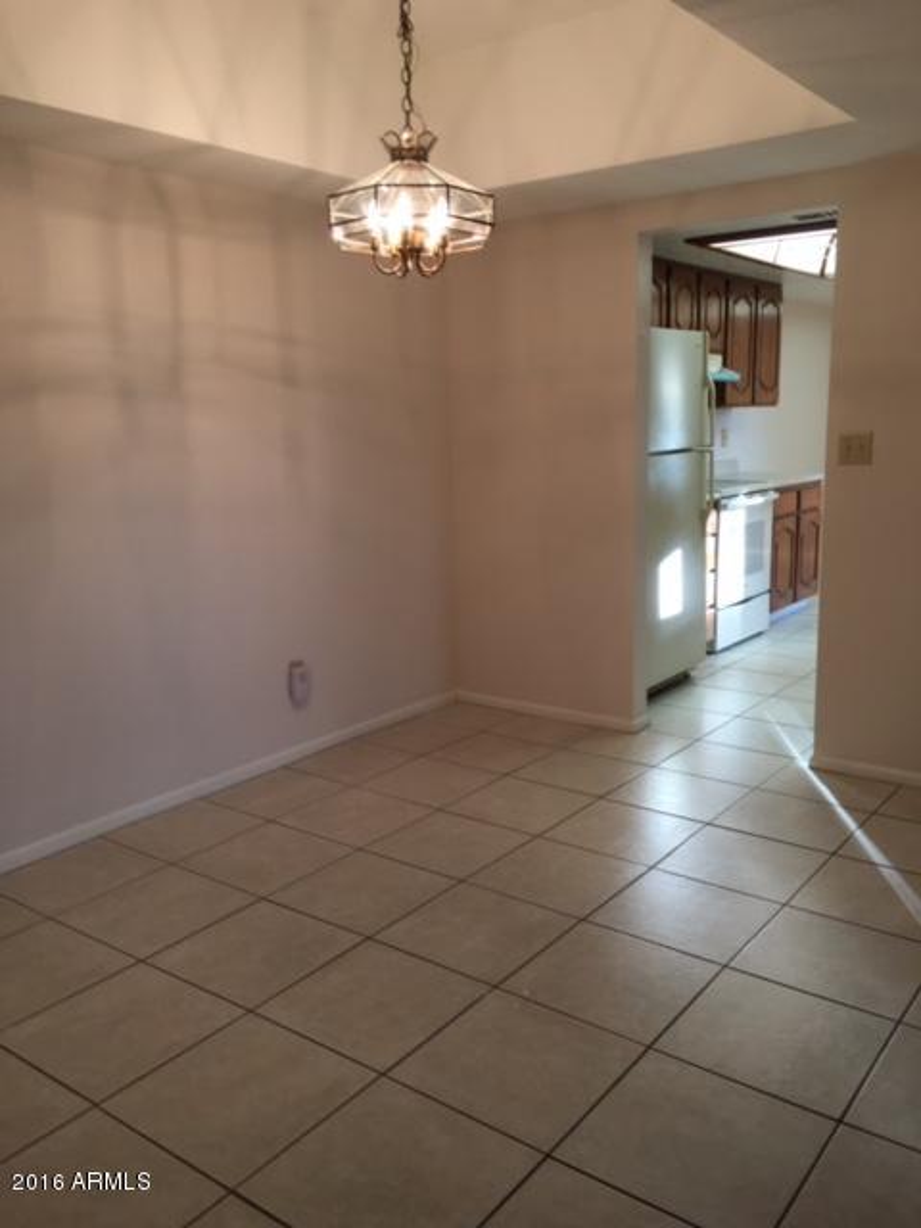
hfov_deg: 48.2
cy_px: 614
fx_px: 1029
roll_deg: +0.7
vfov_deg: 61.7
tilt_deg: -11.0
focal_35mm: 29
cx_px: 460
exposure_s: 1/30
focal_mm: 4.15
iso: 25
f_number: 2.2
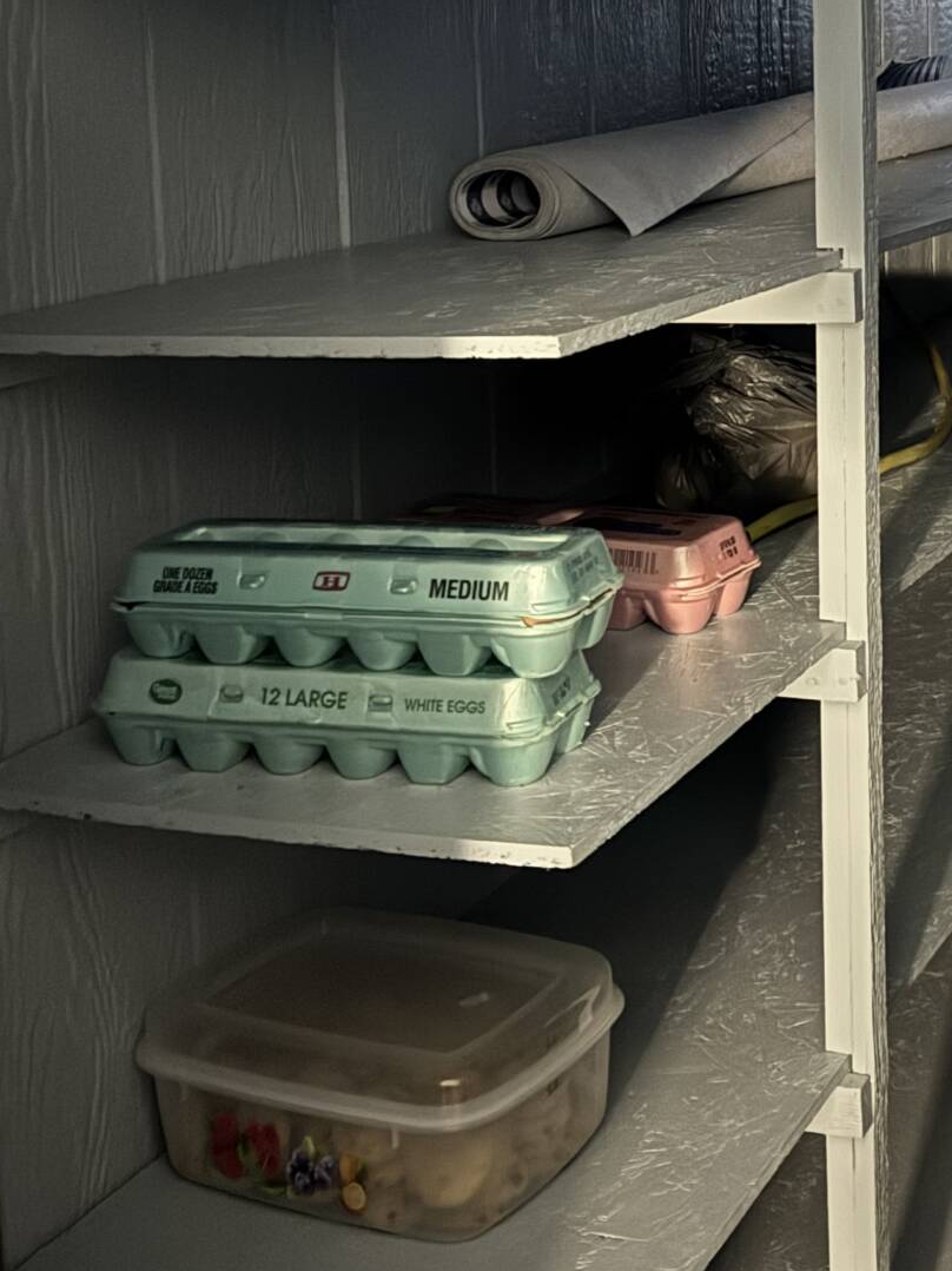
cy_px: 263
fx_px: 2091
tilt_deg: -6.8
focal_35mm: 57
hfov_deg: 24.7
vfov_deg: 32.9
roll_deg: +0.9
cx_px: 914
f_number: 1.78
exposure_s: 1/11
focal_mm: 6.76
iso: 1000
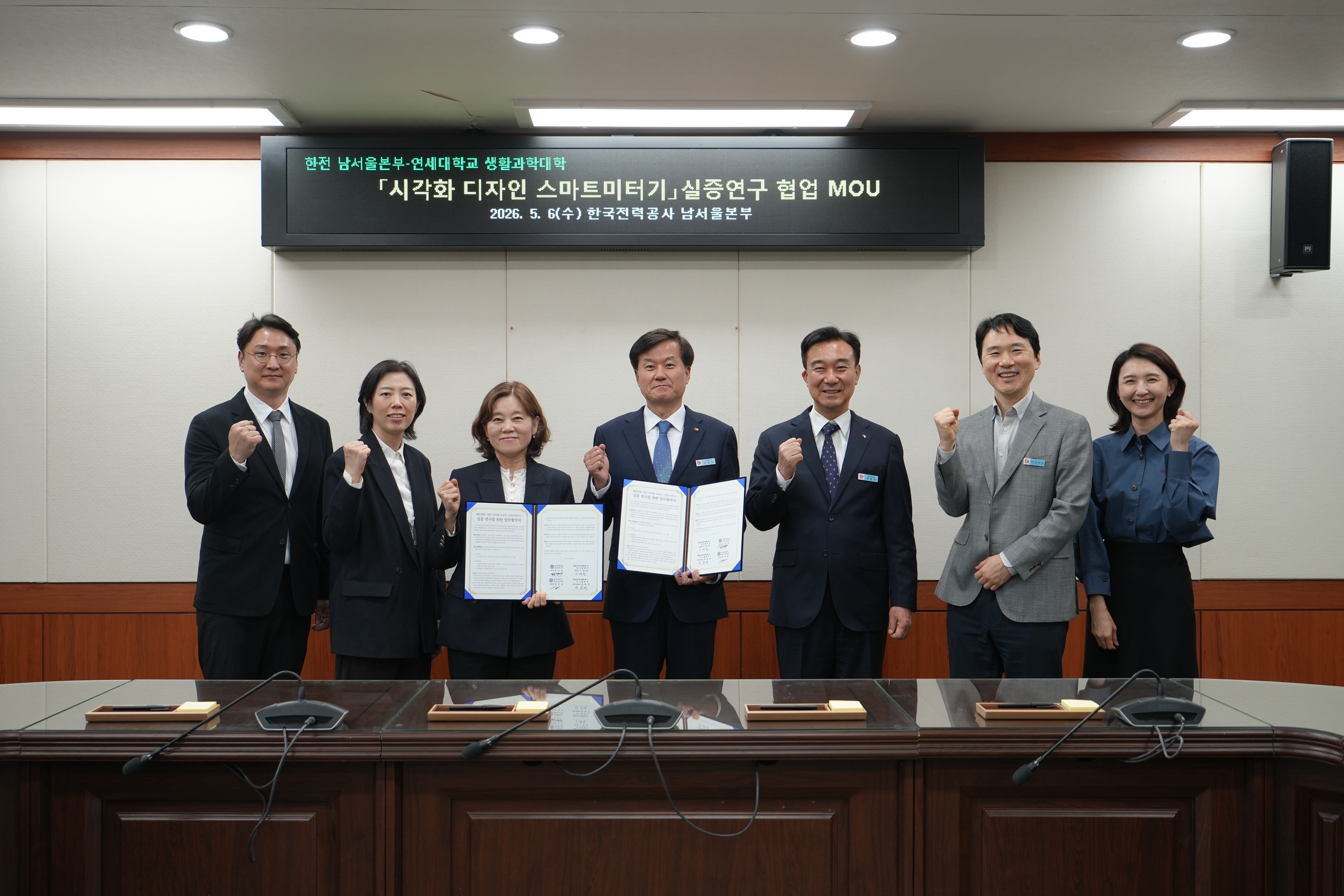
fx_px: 1344
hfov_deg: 53.1
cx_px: 672
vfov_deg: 36.9
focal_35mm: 36
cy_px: 448
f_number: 4
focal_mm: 36
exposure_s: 1/160
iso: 640
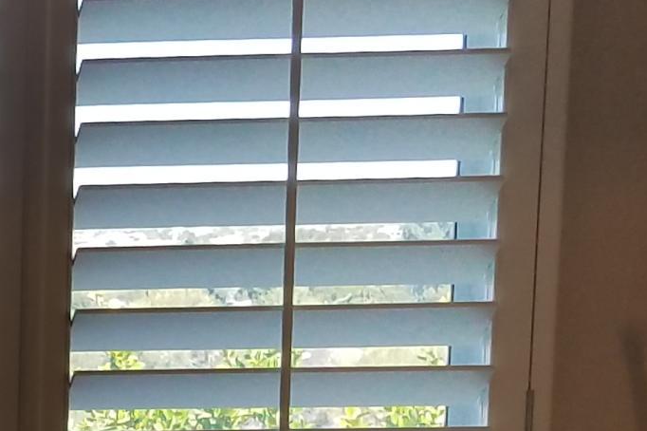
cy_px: 597
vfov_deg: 11.2
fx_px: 2138
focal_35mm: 119
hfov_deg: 14.6
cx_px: -597
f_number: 1.7
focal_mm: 4.2
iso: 40
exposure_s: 1/434
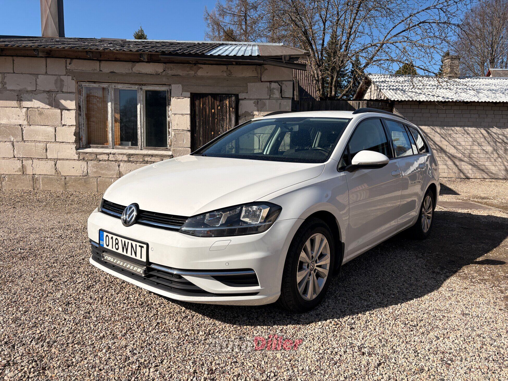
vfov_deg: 53.1
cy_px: 190
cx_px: 254
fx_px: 382
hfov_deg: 67.3
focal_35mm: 26
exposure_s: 1/5348
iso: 50
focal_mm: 5.96
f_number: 1.6
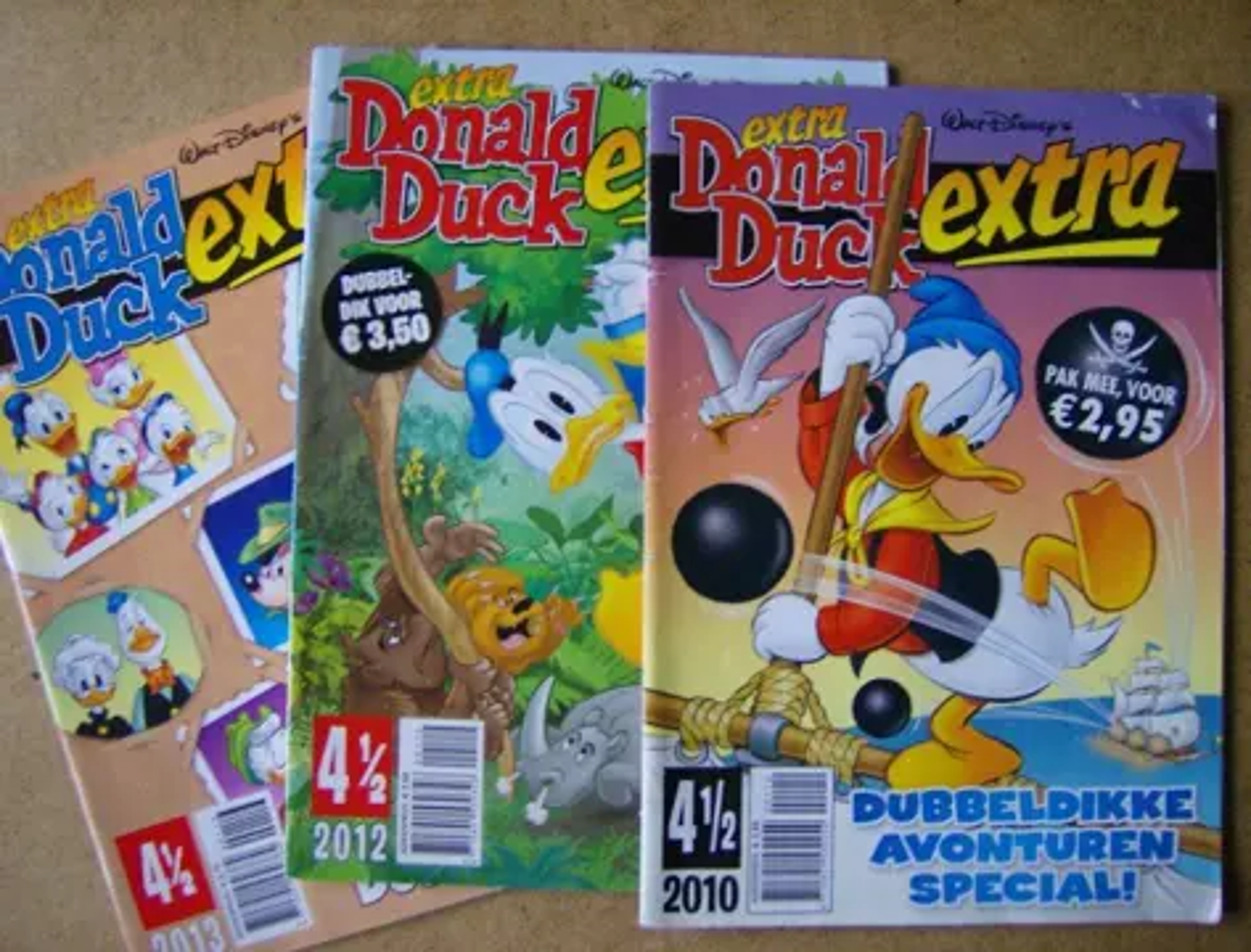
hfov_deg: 51.1
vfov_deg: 40.0
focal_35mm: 36
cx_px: 626
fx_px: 1308
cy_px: 476
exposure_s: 1/24.1
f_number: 2.8
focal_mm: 6
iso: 200
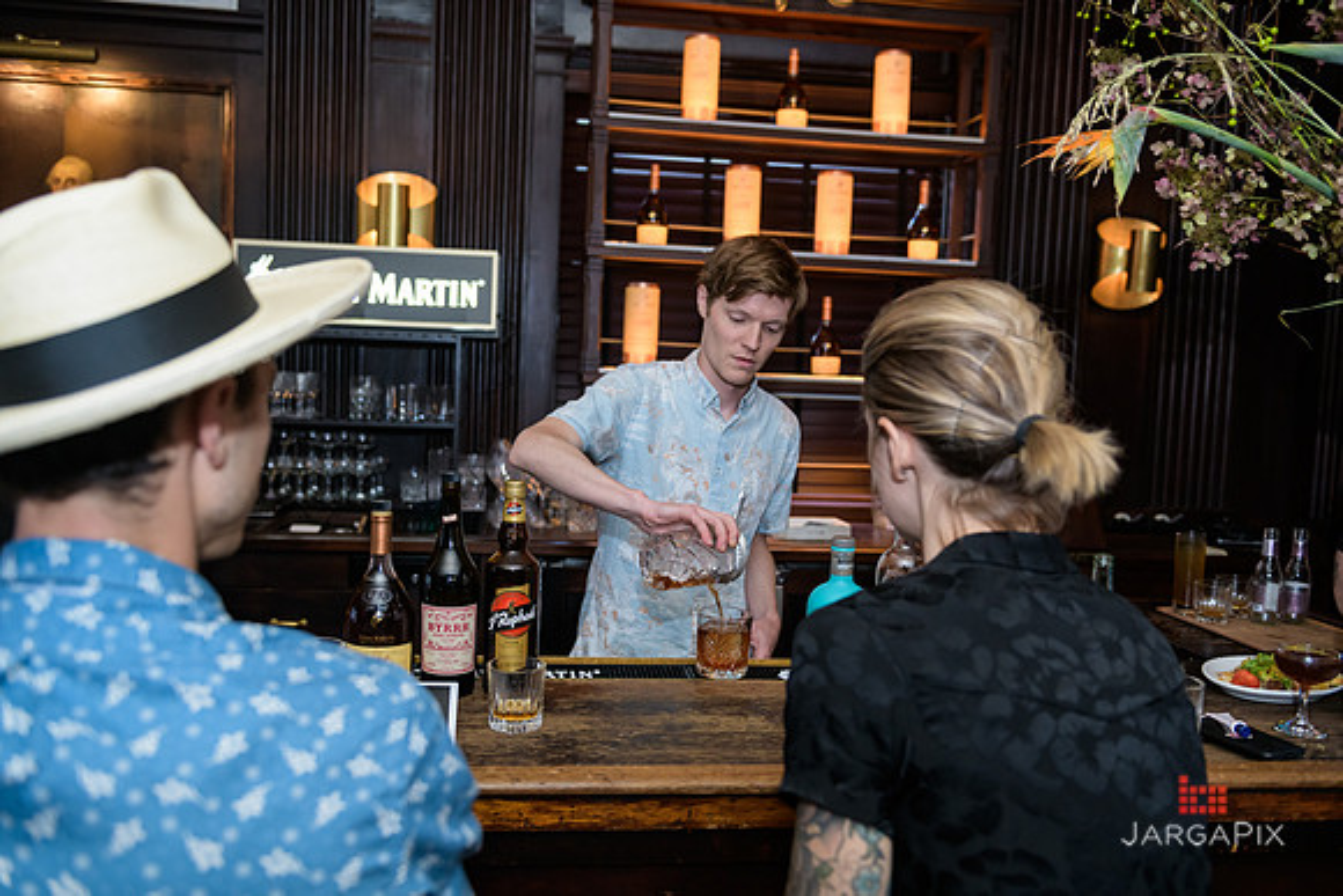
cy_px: 448
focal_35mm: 32
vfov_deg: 41.1
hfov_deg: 58.7
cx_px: 672
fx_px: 1194
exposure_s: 1/125
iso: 1000
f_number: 3.2
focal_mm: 32
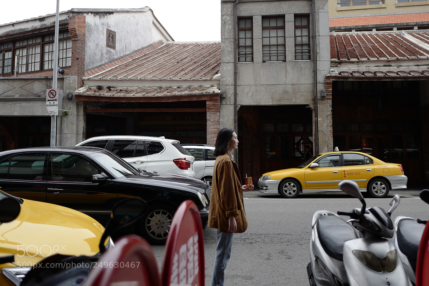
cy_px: 143
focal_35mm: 28
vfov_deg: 46.4
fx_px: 334
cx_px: 214
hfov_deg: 65.5
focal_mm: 28
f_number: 1.8
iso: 100
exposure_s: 1/1000
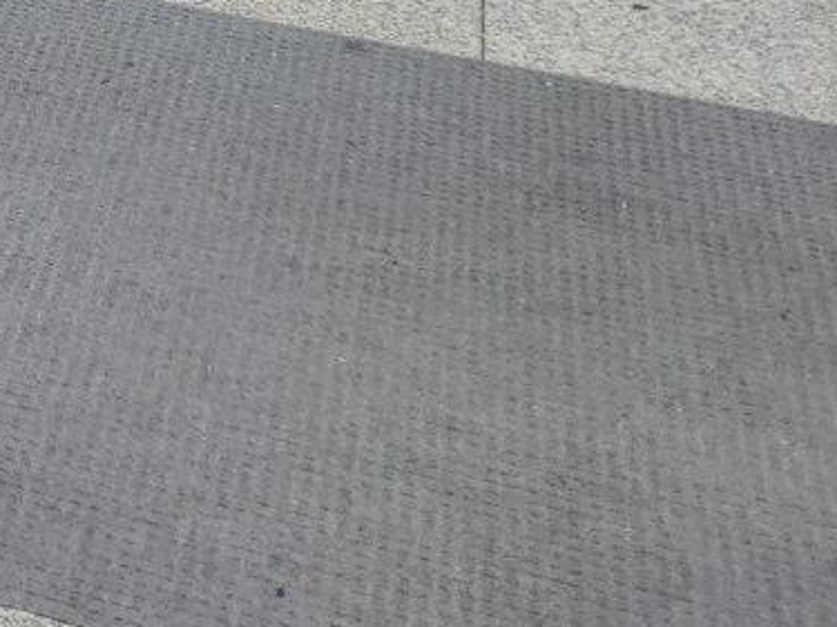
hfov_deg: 17.0
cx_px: -658
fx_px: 2320
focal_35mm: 96
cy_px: -610
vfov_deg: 13.3
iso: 160
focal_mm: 5
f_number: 1.8
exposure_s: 1/120
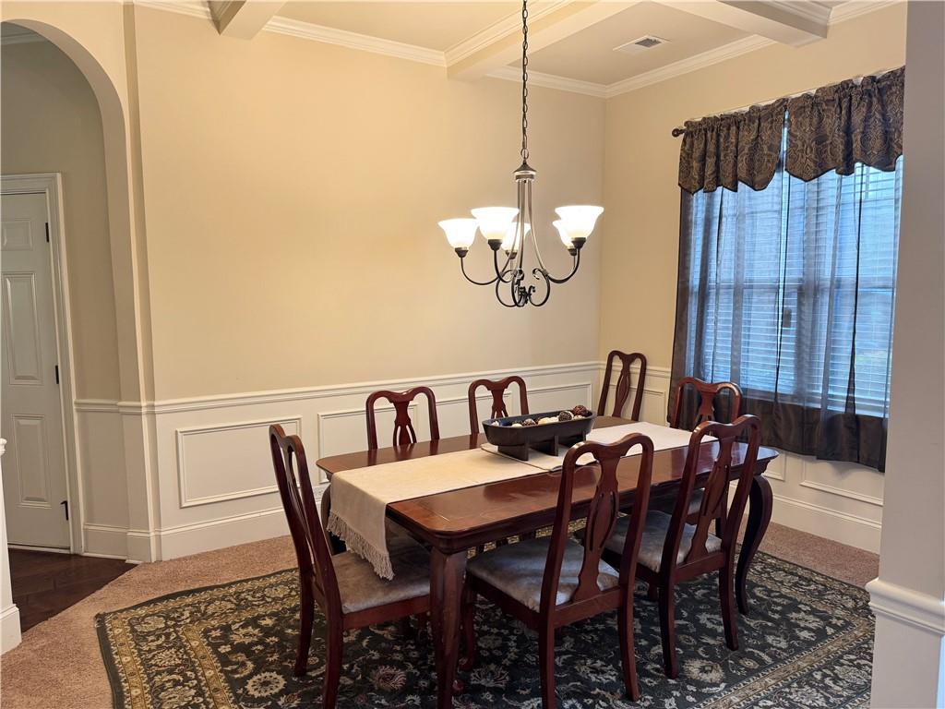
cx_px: 472
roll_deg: -0.1
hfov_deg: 71.6
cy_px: 354
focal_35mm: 24
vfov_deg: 56.8
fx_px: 655
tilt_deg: -6.6
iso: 200
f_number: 1.78
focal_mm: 6.76
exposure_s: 1/60
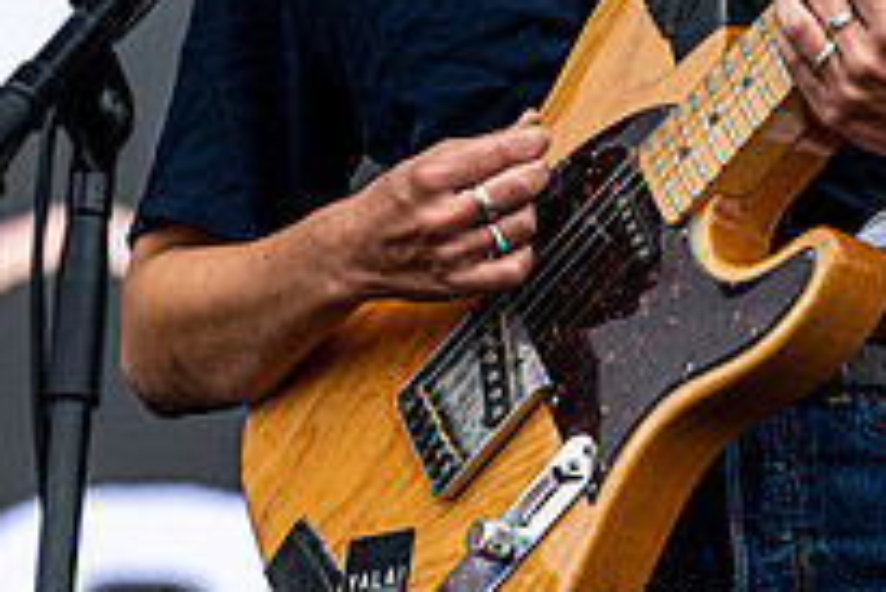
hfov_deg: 3.3
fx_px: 15614
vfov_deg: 2.2
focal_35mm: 634
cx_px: 427
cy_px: -180
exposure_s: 1/500
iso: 200
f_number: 5.6
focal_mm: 200
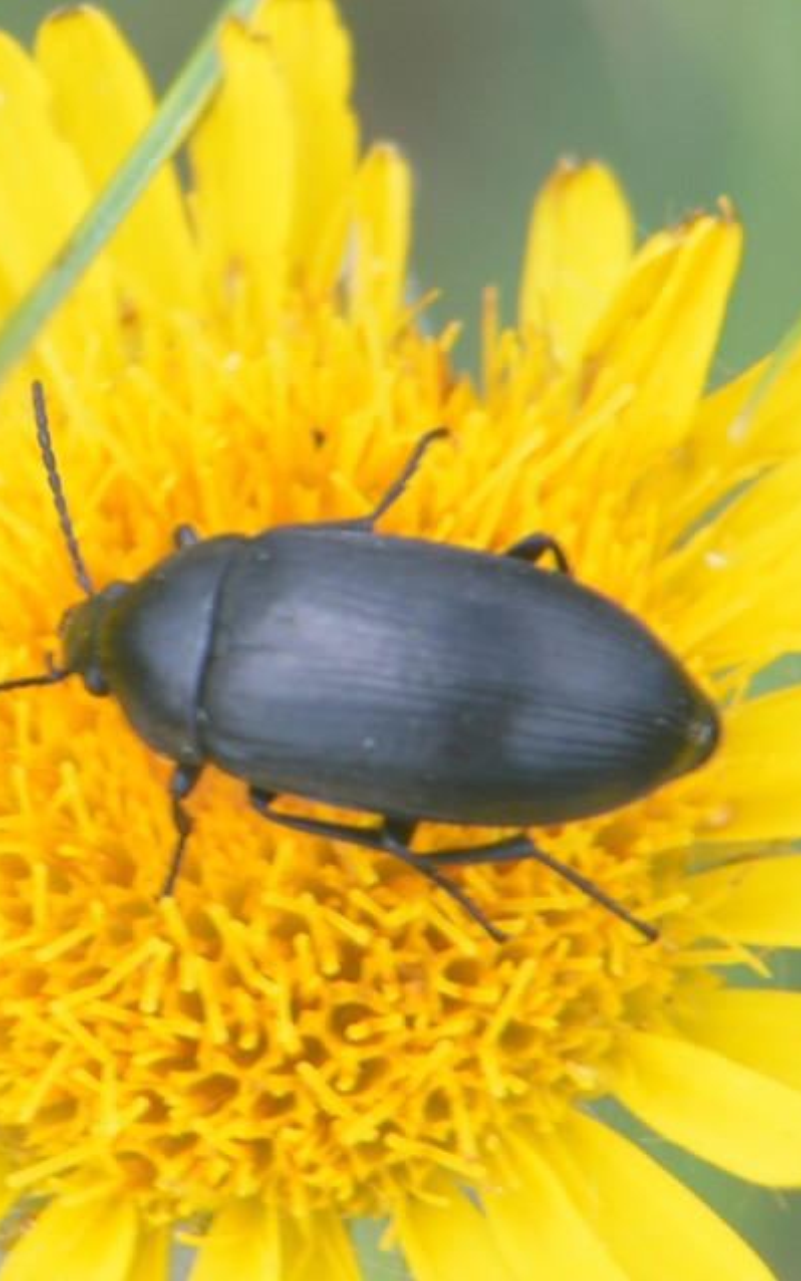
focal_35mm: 506
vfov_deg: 4.2
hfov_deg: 2.6
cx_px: 244
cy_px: 640
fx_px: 17665
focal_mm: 220
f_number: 8
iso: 400
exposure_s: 1/125
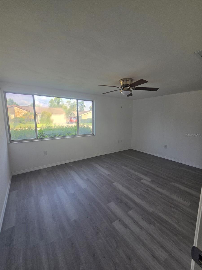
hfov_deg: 89.9
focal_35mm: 13
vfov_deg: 106.2
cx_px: 101
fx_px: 101
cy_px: 135
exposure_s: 1/485
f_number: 2.2
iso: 100
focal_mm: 2.2
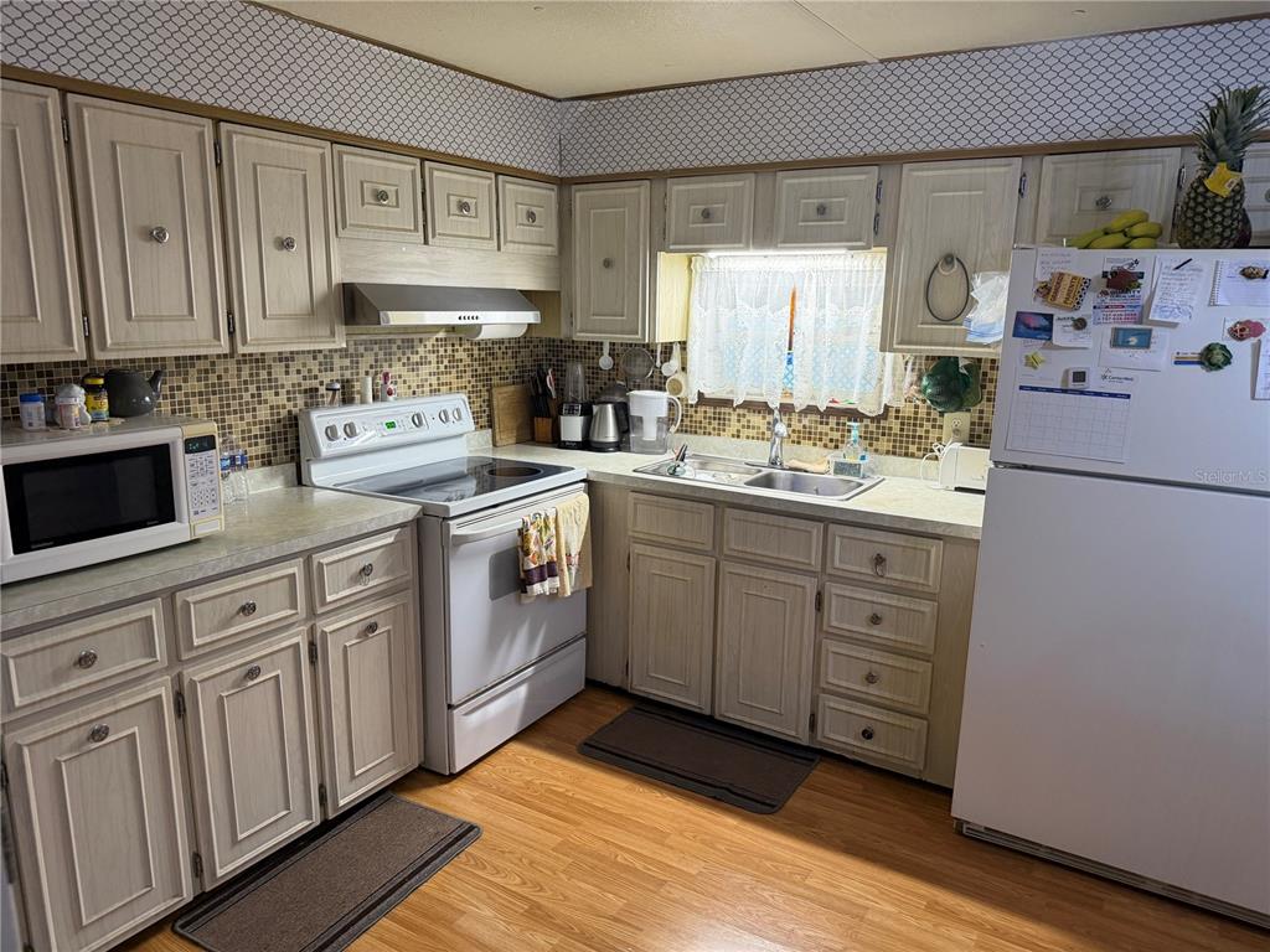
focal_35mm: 24
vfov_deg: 56.8
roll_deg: -1.2
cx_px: 635
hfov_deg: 71.6
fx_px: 881
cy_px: 476
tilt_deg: -11.4
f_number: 1.78
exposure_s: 1/120
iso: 320
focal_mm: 6.76
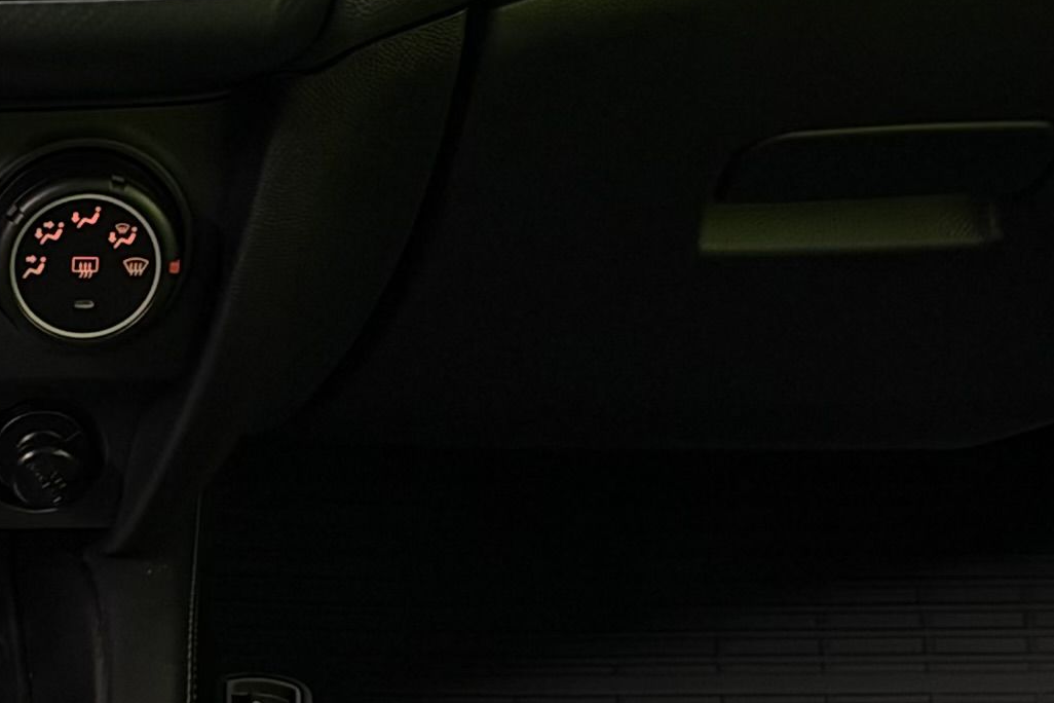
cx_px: -172
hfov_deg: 14.3
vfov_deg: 9.8
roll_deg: -0.7
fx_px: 4069
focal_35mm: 139
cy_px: 628
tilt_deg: -33.5
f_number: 1.48
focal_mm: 6.93
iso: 250
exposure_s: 1/50
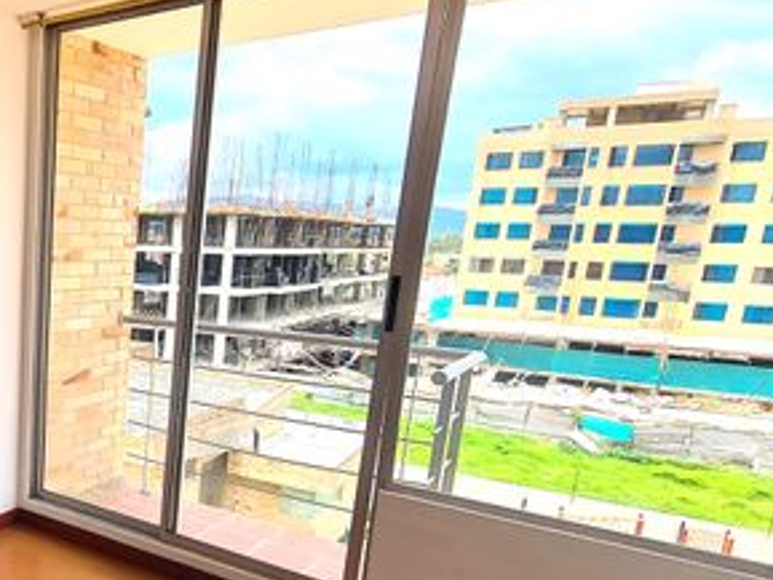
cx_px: -12
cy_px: 398
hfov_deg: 48.5
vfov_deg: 45.9
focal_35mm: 30
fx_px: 670
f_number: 2.2
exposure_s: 1/716
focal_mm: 2.2
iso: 50
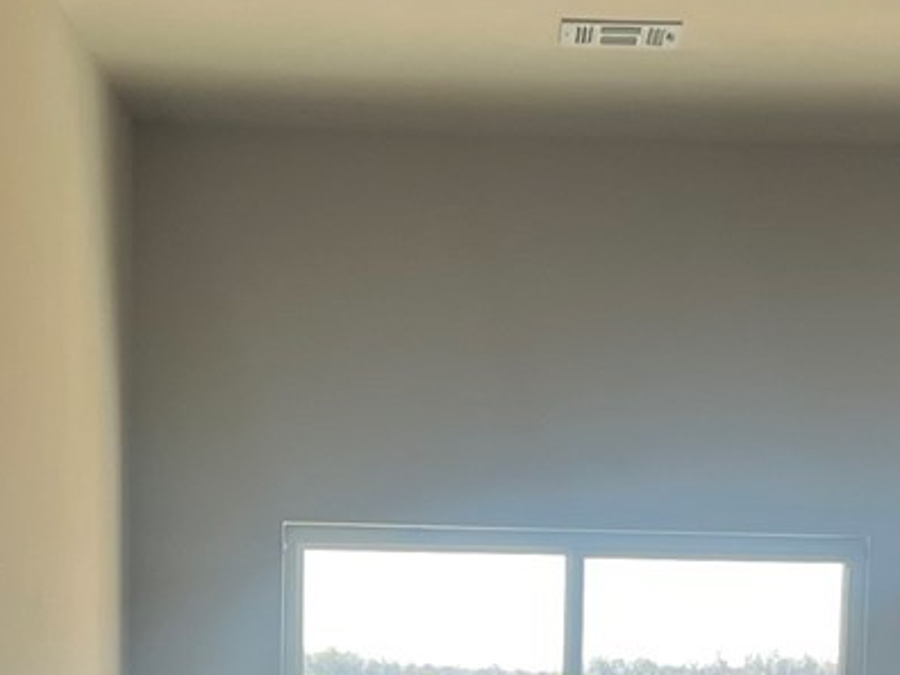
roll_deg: -1.5
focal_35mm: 126
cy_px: 1064
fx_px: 3276
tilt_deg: -6.2
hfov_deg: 15.6
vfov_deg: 11.2
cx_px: 423
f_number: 1.6
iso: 64
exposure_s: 1/153
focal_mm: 5.1
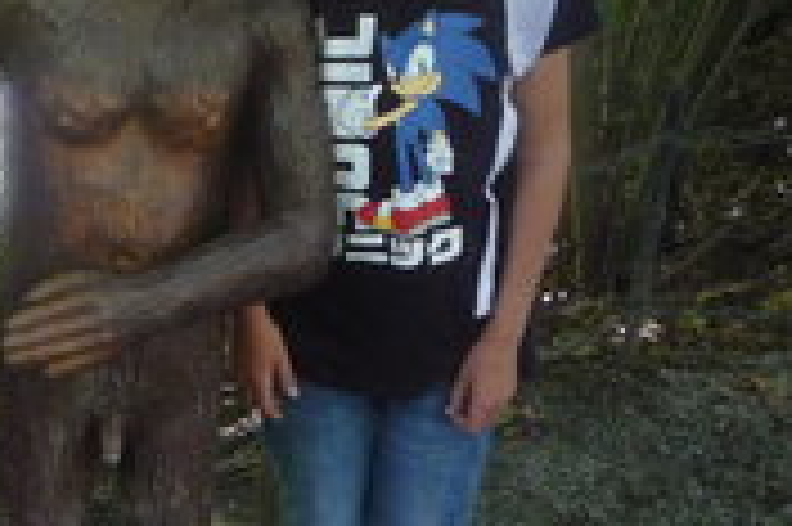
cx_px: 14
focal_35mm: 71
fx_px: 1561
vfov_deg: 19.1
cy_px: 157
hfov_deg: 27.0
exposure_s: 1/30
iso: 320
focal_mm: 5.2
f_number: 3.3
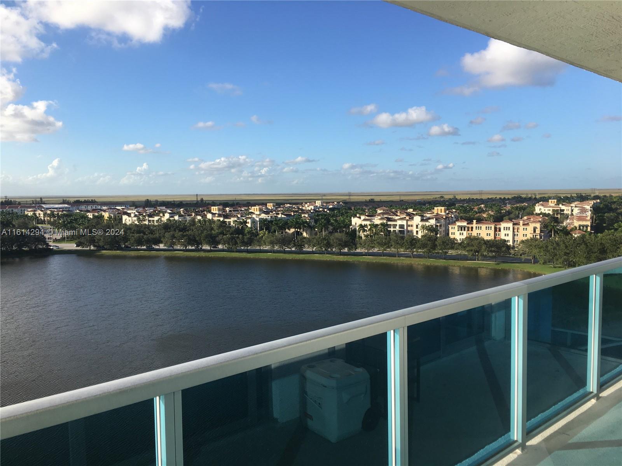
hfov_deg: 61.7
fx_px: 521
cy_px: 233
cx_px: 311
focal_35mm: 29
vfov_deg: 48.2
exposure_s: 1/986
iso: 25
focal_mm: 4.15
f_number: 2.2
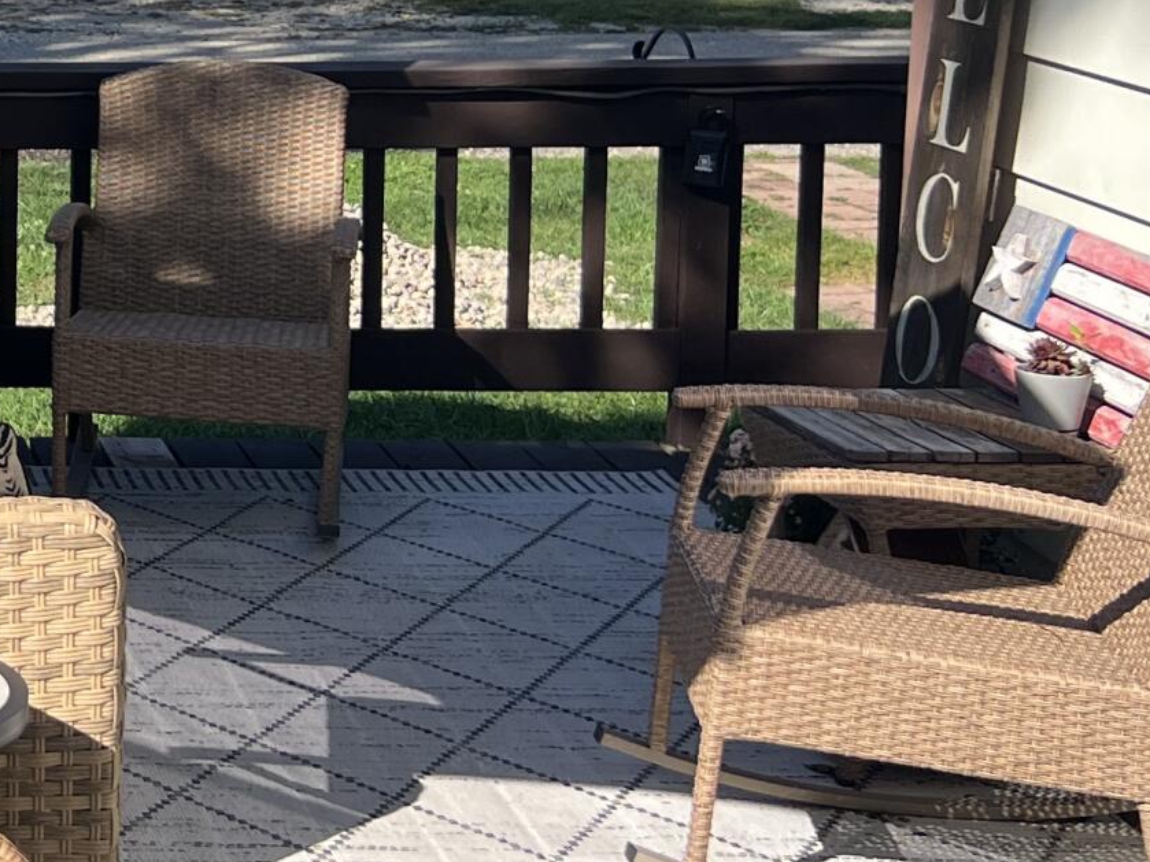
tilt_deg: -7.8
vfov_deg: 15.7
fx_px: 3089
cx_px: -772
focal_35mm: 93
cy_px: 71
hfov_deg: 17.9
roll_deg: +0.8
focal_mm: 5.7
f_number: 1.5
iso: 50
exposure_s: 1/2632
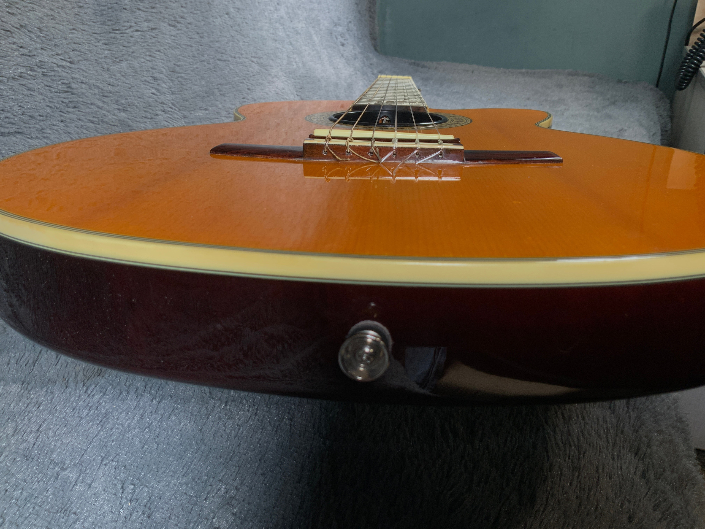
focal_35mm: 29
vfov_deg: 48.2
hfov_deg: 61.7
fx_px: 591
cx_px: 352
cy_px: 264
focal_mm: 3
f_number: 1.8
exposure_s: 1/104
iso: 32
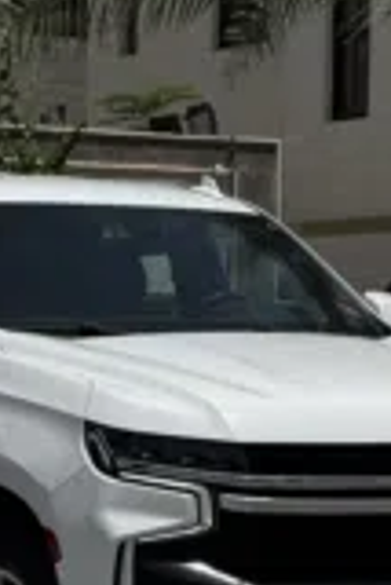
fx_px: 2032
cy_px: 486
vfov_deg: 16.2
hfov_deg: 11.0
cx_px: 135
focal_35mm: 125
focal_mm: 6.76
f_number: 1.78
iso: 80
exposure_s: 1/9009
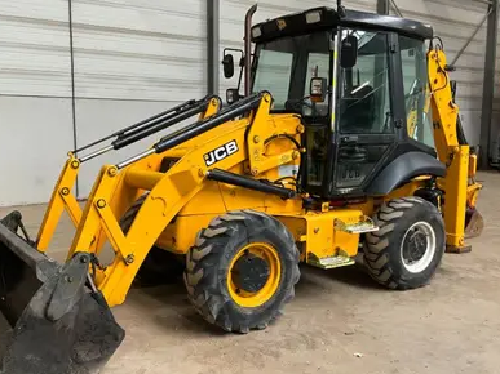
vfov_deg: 39.6
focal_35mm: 36
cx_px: 213
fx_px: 520
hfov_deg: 51.2
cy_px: 196
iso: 80
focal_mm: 3
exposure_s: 1/60
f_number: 1.8
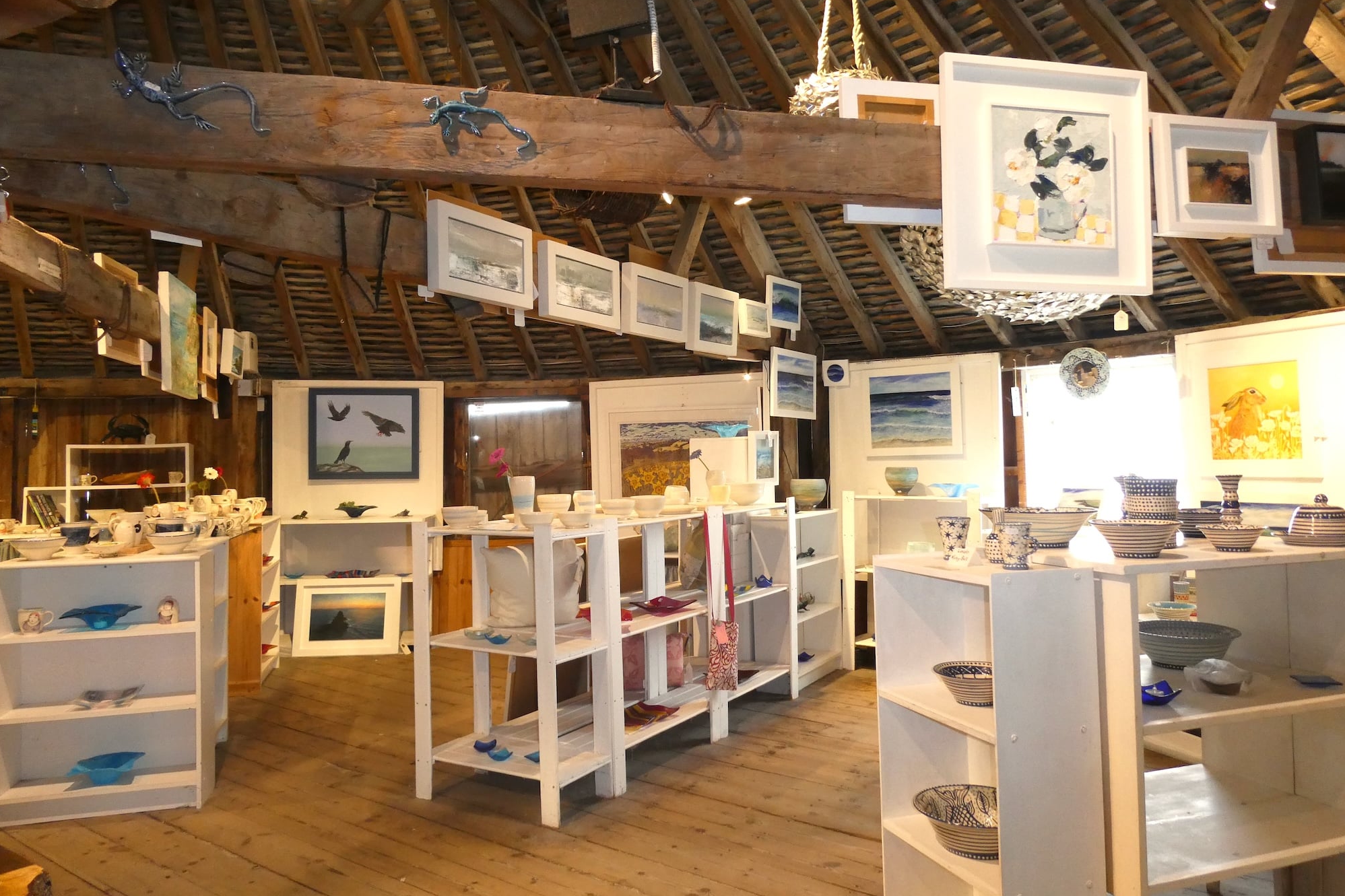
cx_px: 672
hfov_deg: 71.5
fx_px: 934
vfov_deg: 51.3
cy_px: 426
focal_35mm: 25
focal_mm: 4.3
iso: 400
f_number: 3.3
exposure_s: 1/60
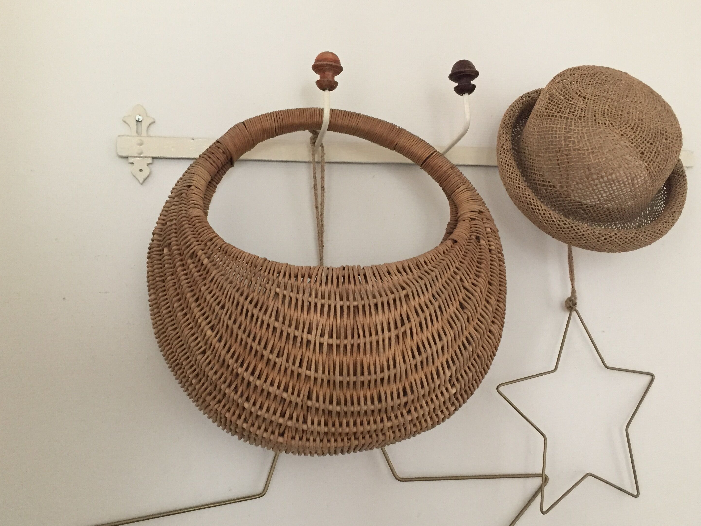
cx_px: 390
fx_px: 668
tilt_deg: +5.0
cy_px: 290
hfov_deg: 55.2
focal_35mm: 33
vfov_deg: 42.9
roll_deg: +3.7
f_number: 2.2
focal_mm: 4.15
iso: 250
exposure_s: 1/20
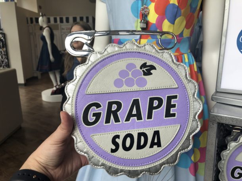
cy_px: 90
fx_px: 196
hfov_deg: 63.4
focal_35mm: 28
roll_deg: +1.7
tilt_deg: -11.9
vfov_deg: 49.8
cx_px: 121
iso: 20
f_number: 1.8
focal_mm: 3.99
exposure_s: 1/251
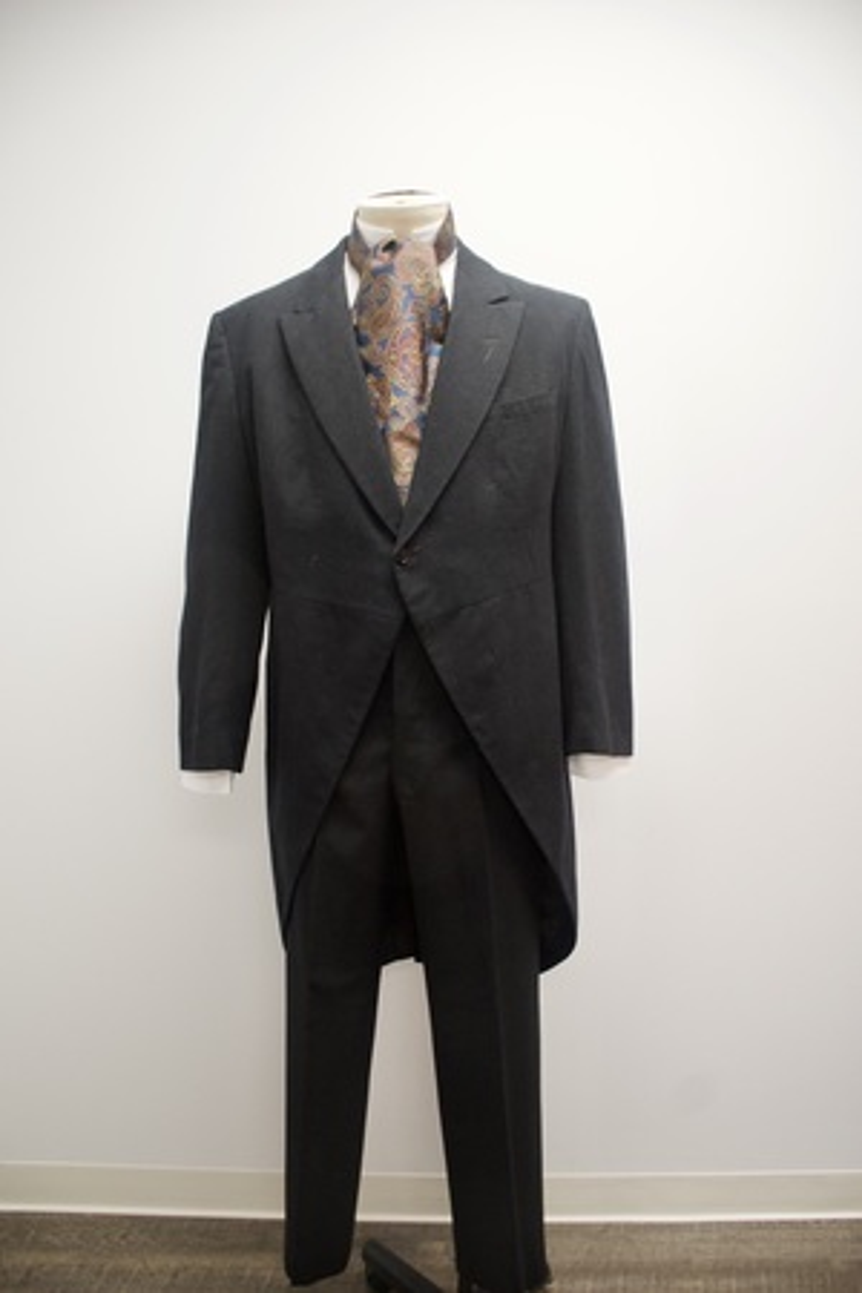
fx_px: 970
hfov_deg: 47.9
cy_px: 646
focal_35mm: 27
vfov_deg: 67.4
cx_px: 431
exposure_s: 1/125
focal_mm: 18
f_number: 3.5
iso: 1600
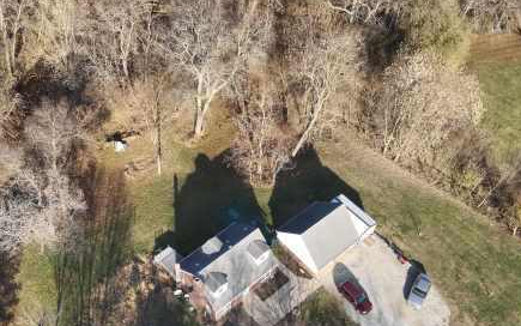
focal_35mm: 39
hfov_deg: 50.1
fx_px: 554
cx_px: 208
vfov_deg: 32.5
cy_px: 218
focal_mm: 4.4
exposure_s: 1/500
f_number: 2.8
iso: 100
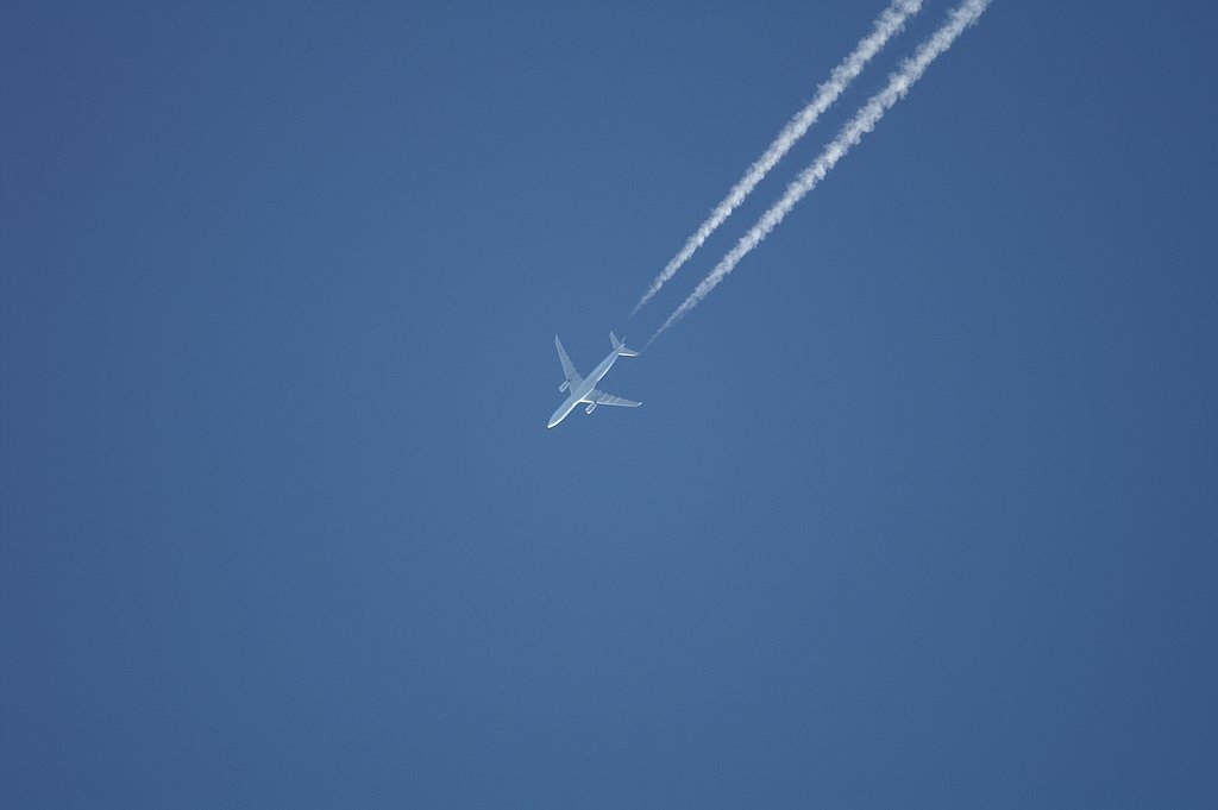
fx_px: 25354
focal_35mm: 750
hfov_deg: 2.8
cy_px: 405
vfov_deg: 1.8
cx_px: 609
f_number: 4.5
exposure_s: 1/640
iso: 100
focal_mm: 500
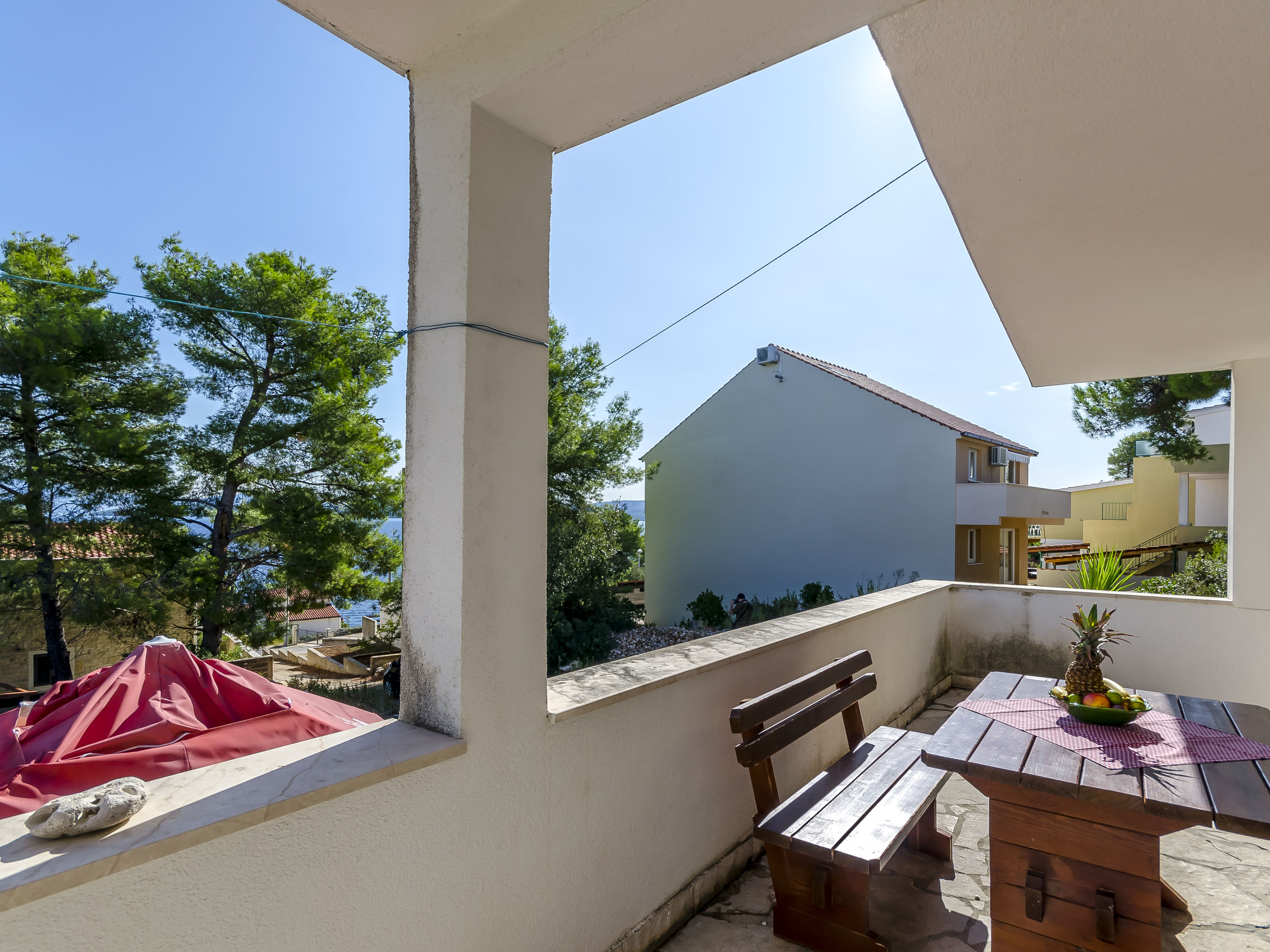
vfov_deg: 74.7
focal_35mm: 17
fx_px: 624
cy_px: 494
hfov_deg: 91.0
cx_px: 649
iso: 100
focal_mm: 10
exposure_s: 1/250
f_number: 10
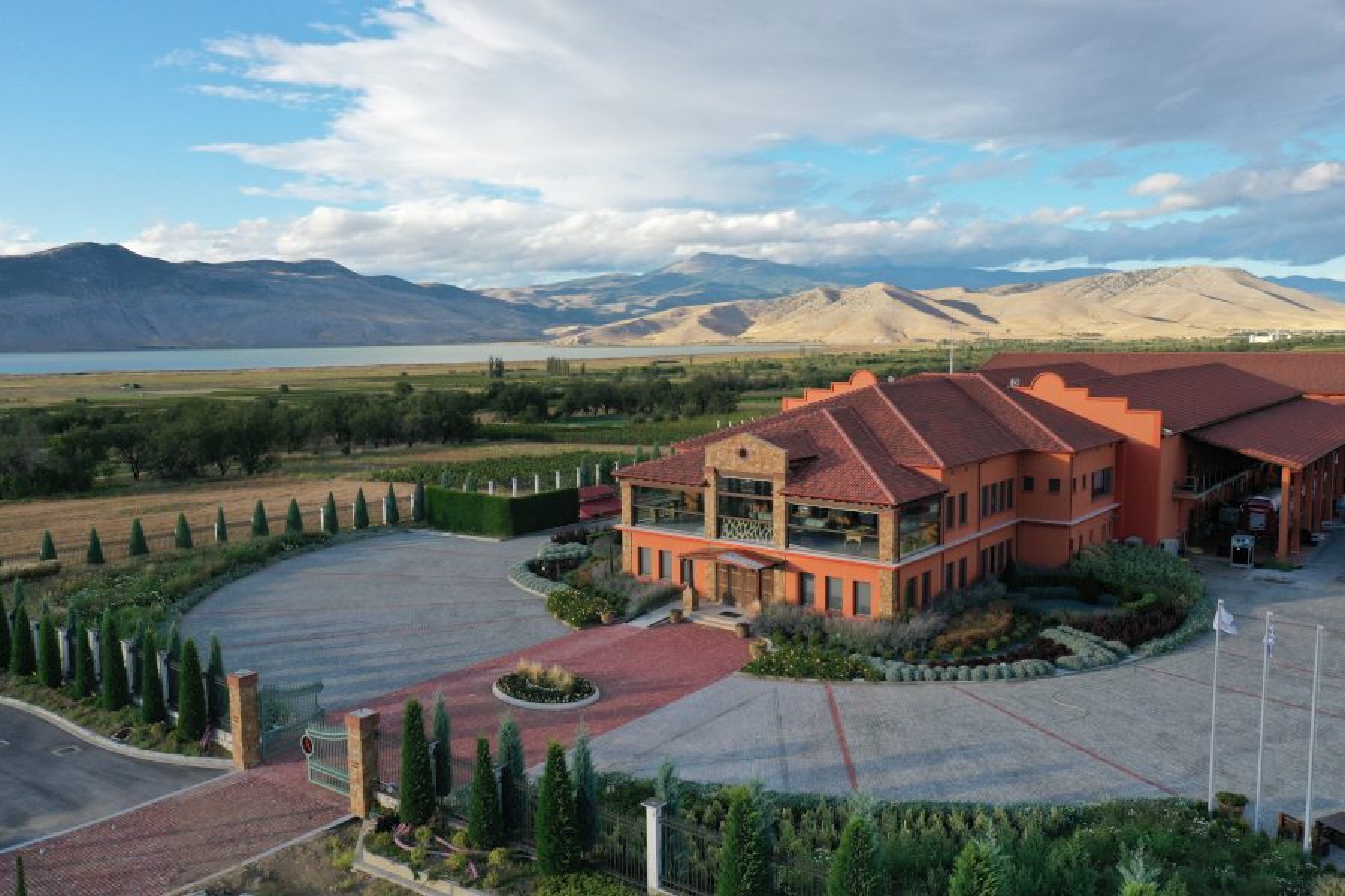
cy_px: 448
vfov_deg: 46.4
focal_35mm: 28
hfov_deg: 65.5
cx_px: 672
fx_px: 1046
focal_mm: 10.26
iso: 100
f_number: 5
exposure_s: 1/320
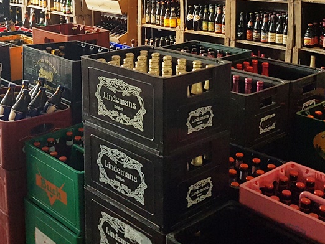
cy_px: 39
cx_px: 136
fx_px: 479
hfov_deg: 37.4
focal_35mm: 51
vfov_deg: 27.8
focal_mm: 4.2
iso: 200
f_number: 1.7
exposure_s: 1/33
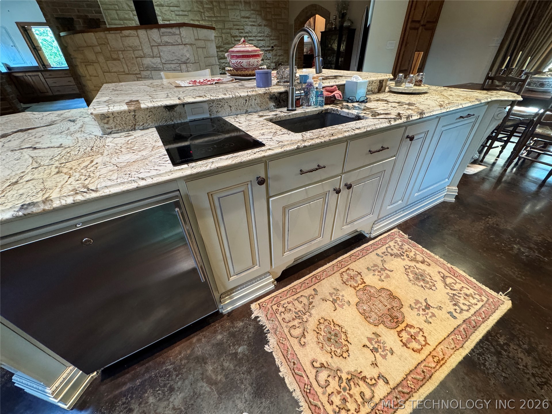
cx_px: 276
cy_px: 207
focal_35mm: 14
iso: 320
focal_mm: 2.22
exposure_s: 1/60
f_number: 2.2
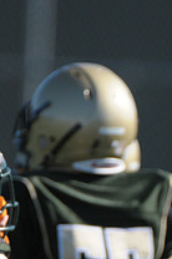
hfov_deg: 0.8
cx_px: 217
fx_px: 12022
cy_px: 357
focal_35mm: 1672
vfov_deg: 1.2
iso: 640
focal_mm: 400
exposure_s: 1/3200
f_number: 4
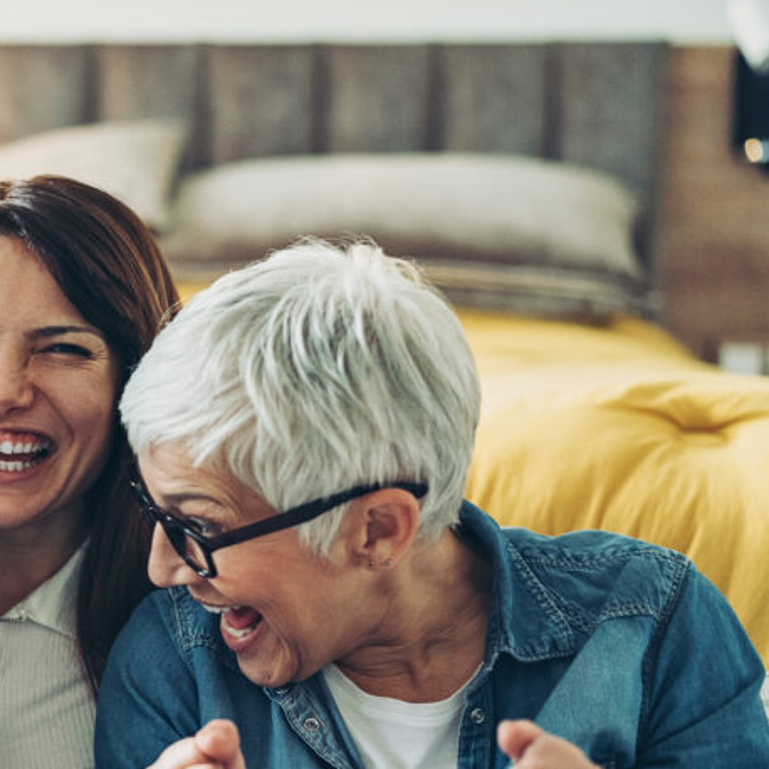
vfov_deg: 18.3
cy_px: 429
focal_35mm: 95
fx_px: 2388
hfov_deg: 17.6
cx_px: -87
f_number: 1.8
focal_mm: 50
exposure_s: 1/160
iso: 1600
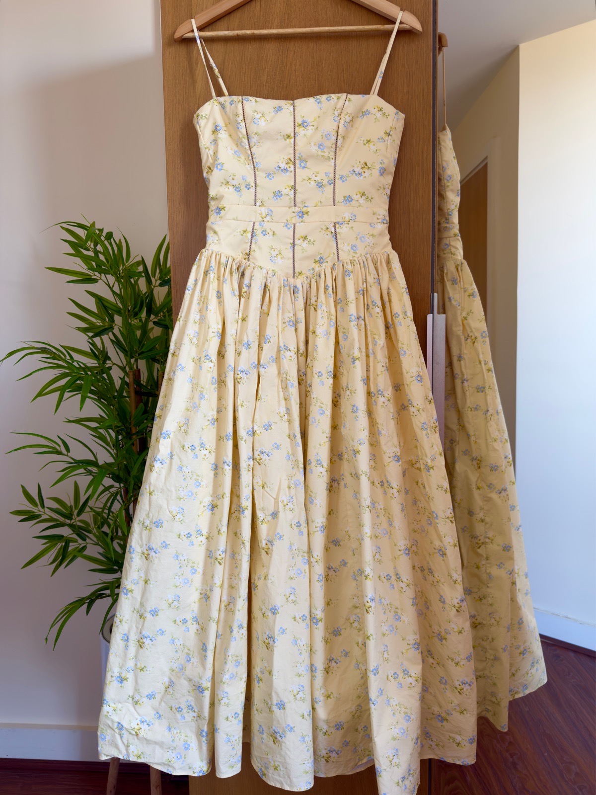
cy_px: 398
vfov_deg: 71.6
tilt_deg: -6.0
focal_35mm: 24
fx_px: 551
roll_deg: +0.8
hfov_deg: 56.8
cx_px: 298
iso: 100
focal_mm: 6.76
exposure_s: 1/114
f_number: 1.78
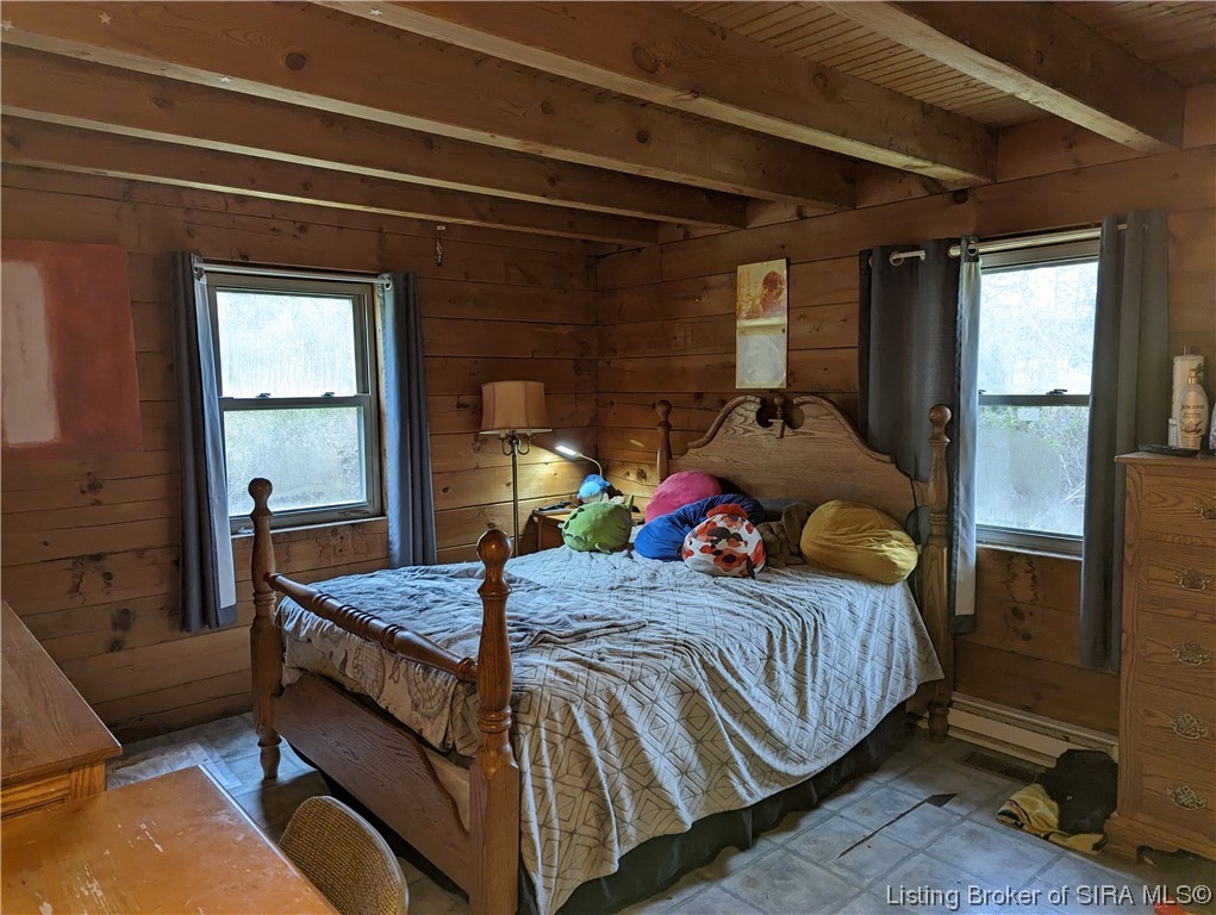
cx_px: 608
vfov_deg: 56.9
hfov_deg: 71.5
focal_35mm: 24
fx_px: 844
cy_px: 458
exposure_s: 1/60
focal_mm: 6.81
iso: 133
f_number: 1.85
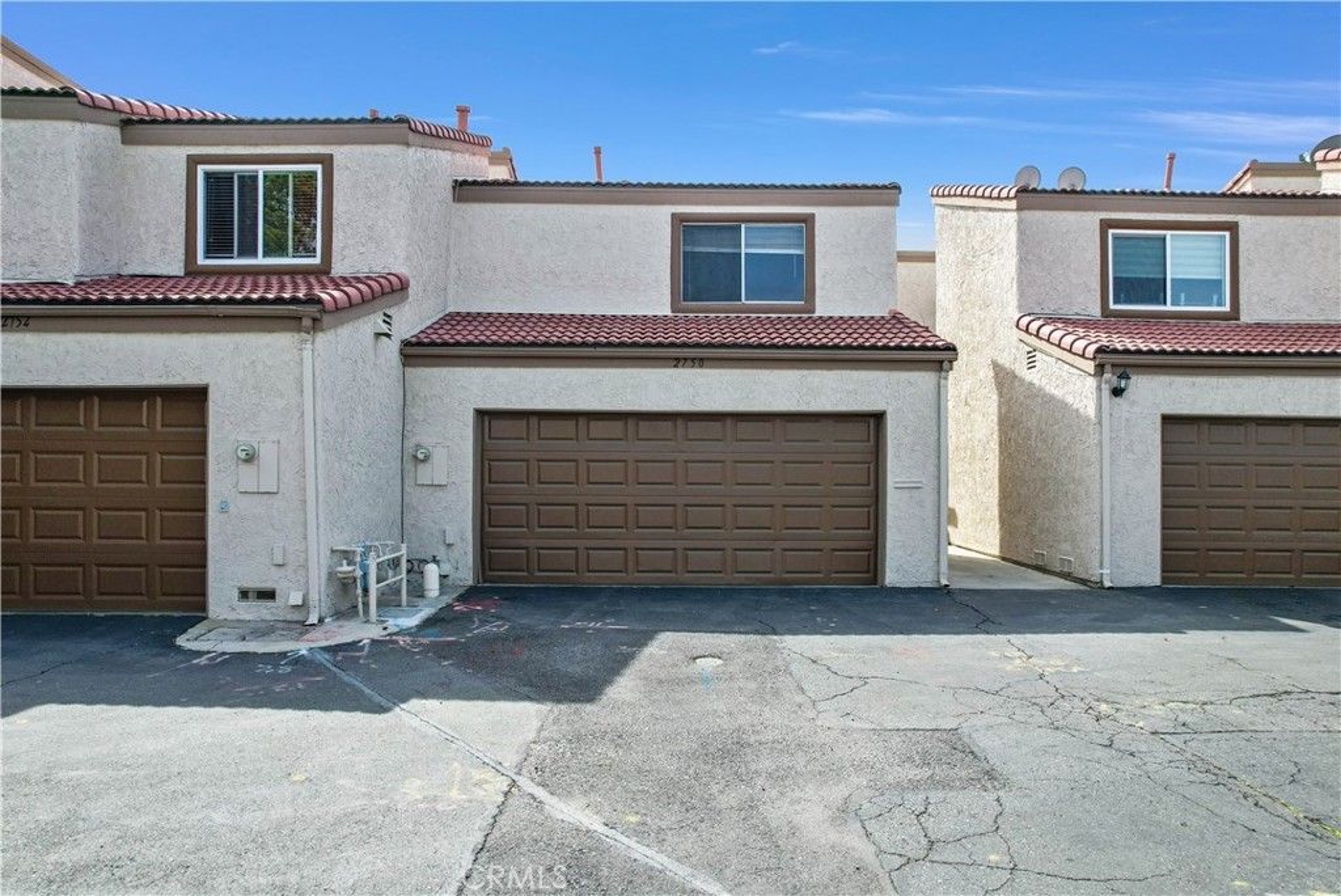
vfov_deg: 57.3
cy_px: 448
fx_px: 820
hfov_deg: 78.5
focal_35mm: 22
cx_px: 670
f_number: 2.8
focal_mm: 8.38
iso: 100
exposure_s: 1/1000
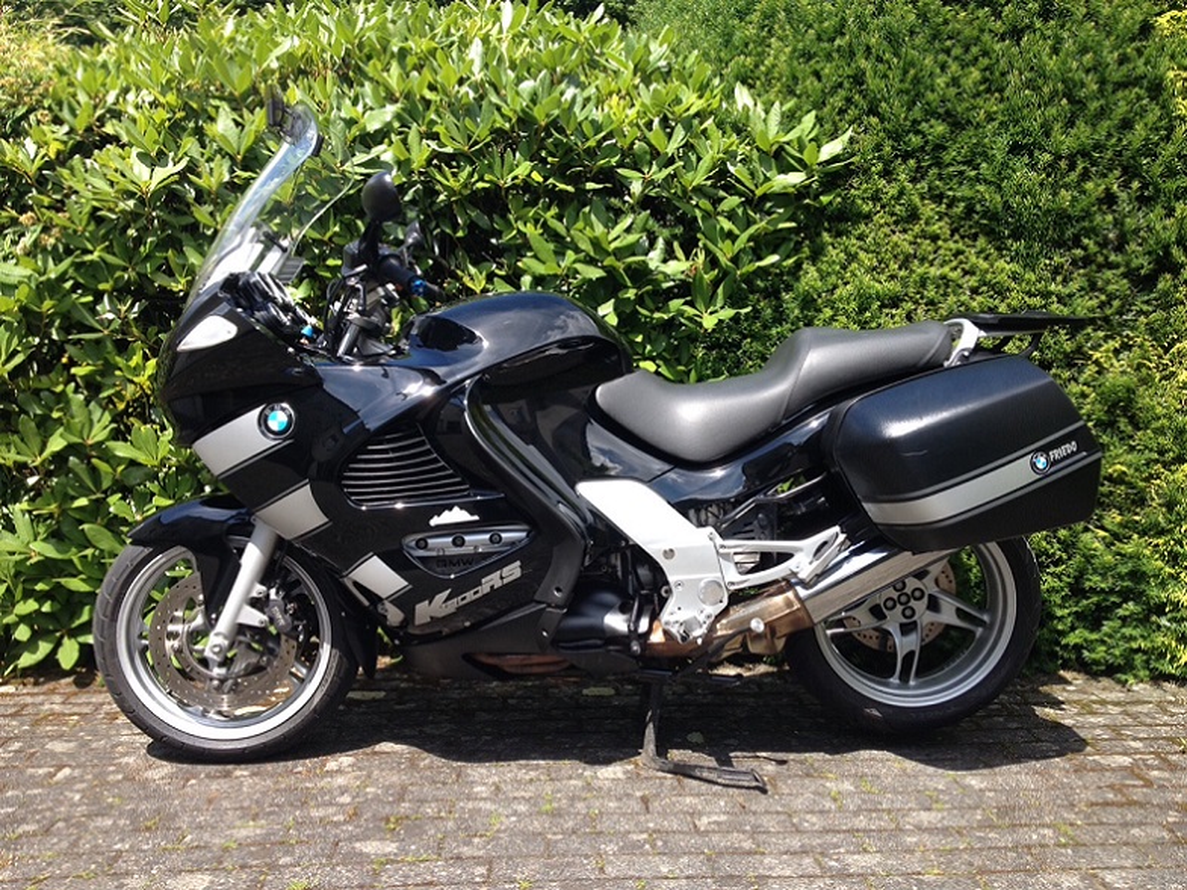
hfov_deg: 52.6
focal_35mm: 35
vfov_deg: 40.7
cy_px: 445
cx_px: 594
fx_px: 1200
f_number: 2.4
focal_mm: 4.28
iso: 50
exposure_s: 1/476
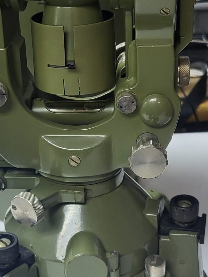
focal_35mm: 75
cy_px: 121
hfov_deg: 19.6
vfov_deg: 26.0
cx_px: 83
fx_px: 600
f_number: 1.8
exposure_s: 1/120
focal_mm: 5.4
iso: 160
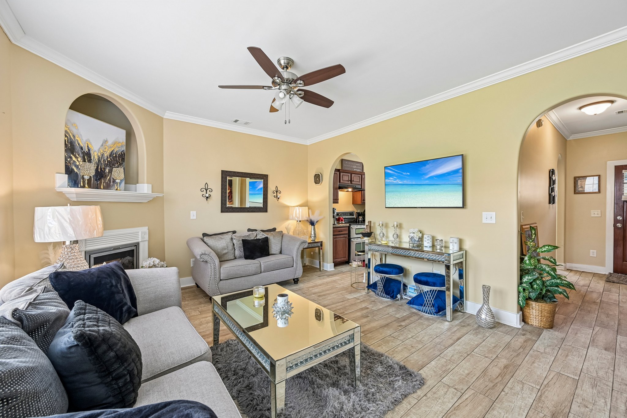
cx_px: 314
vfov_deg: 81.2
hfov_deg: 104.3
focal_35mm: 14
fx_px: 244
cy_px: 209
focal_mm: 14
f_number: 8
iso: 400
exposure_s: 1/13
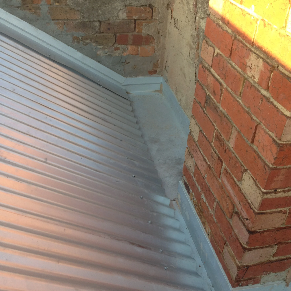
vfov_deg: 40.0
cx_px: 145
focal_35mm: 42
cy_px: 142
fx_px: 399
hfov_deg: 40.0
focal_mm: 4.28
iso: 64
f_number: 2.4
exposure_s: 1/143
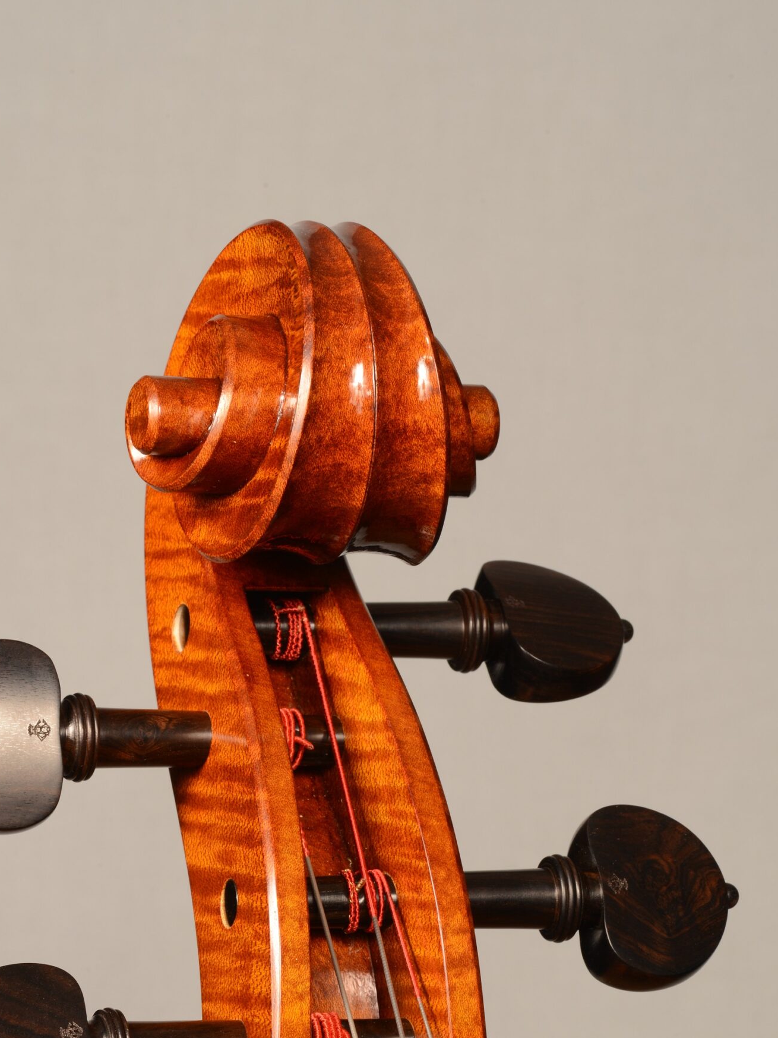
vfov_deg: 13.3
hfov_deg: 10.0
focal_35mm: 148
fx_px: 4436
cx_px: 309
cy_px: 708
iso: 100
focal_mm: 105
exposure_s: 1.6
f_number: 22
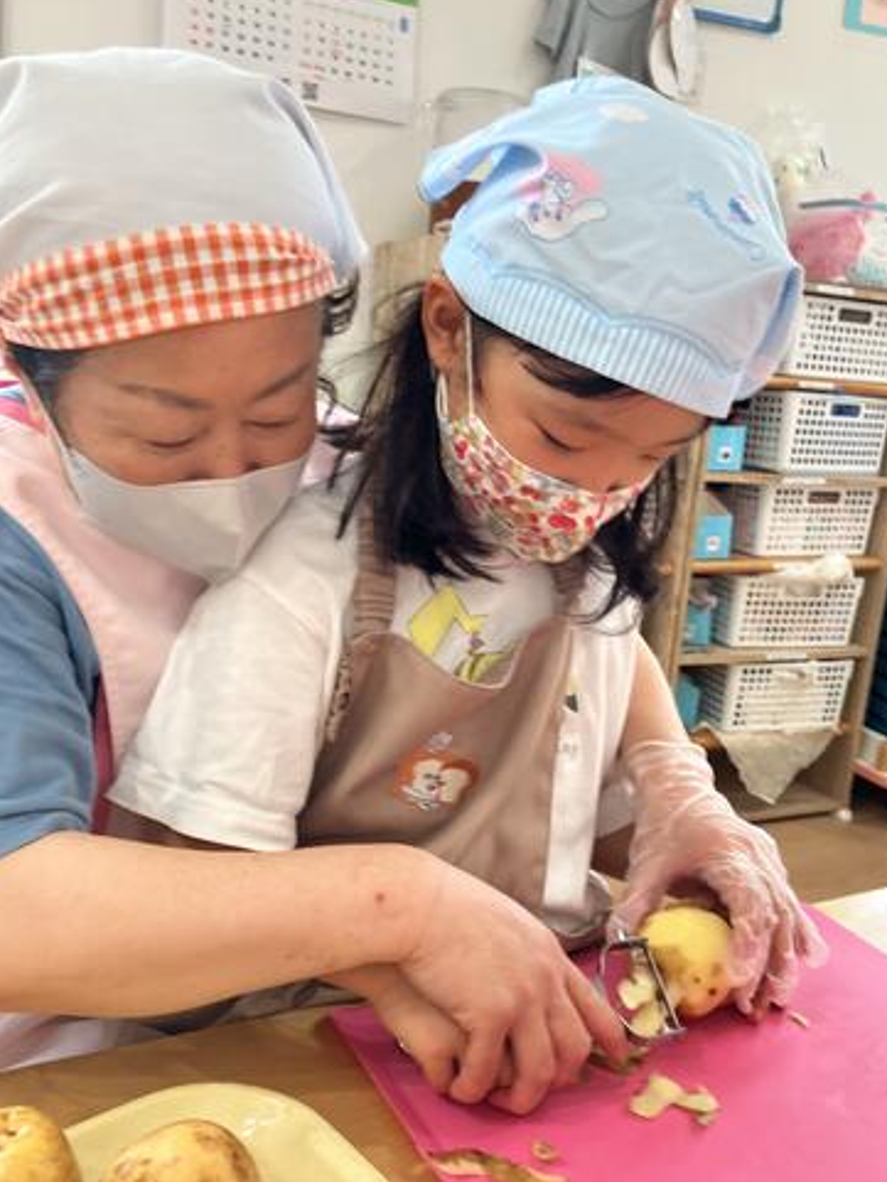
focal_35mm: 31
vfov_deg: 58.3
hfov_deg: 45.4
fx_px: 1059
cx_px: 472
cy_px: 601
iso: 64
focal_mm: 3.99
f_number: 1.8
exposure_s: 1/50
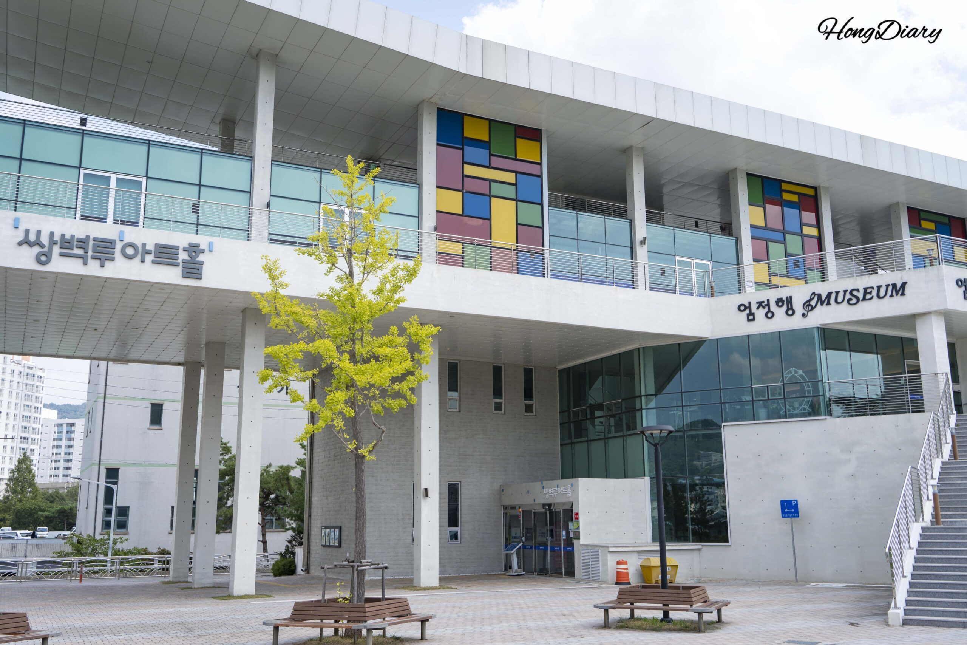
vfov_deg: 42.3
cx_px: 484
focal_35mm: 31
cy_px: 322
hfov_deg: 60.3
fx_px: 833
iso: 100
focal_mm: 31
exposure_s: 1/125
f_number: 9
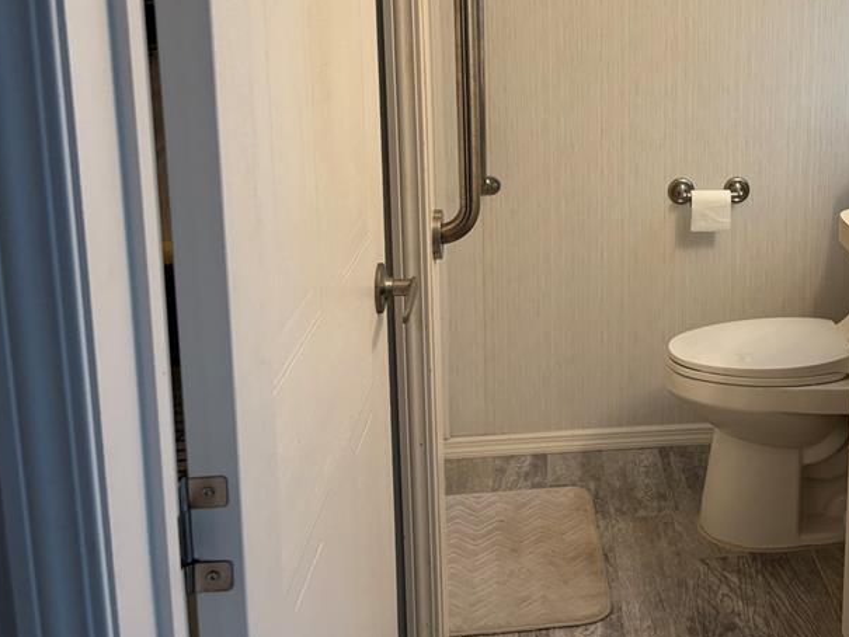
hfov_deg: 40.9
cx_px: 697
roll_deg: -0.2
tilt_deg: -9.4
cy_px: 152
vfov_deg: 32.2
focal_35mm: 44
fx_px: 1079
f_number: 1.6
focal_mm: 5.96
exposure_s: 1/120
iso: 125
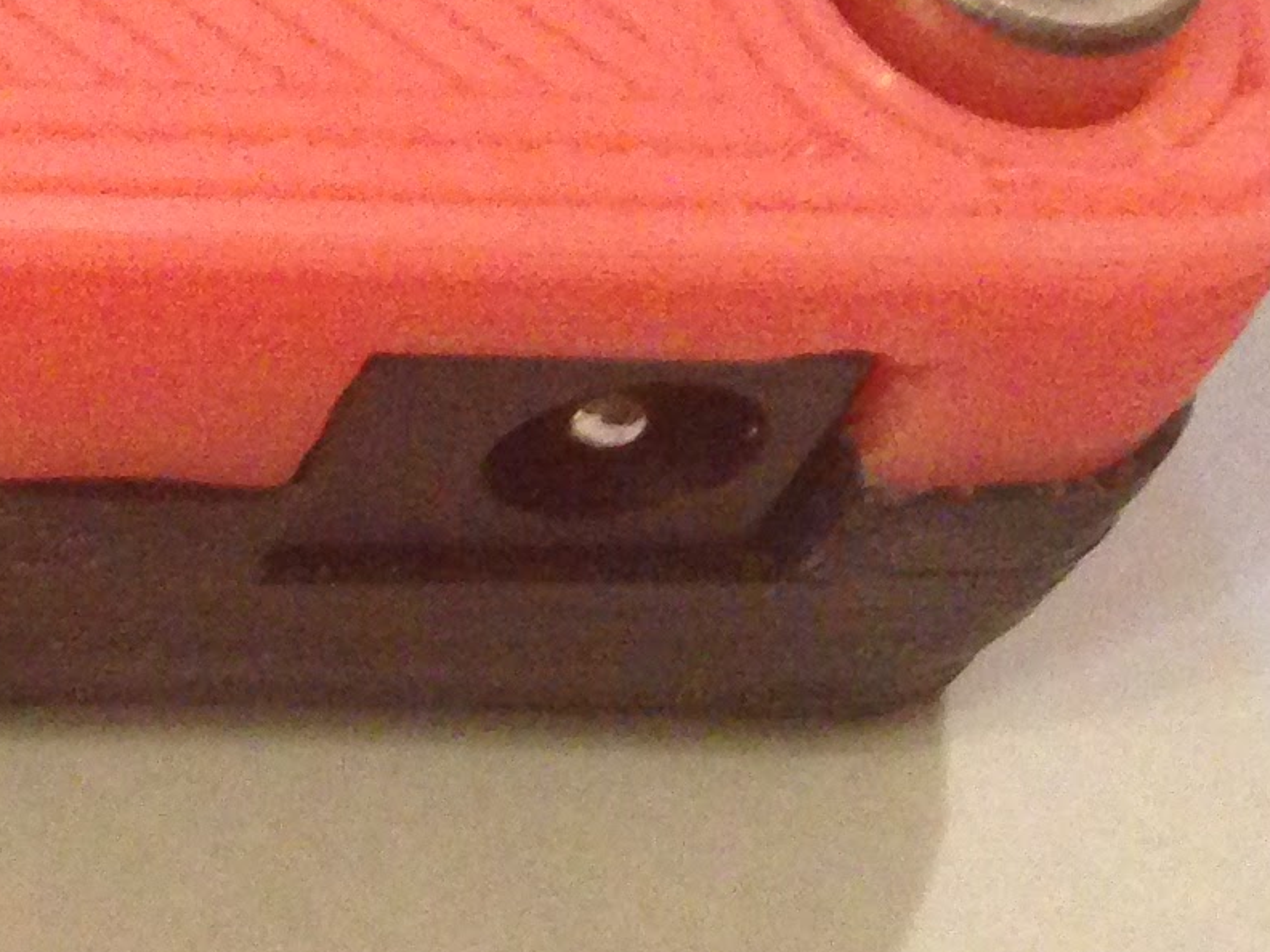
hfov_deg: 12.8
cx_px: -1214
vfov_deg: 10.5
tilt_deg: -49.5
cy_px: -550
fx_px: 4990
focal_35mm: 136
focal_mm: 4.12
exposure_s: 1/20
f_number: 2.4
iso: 250
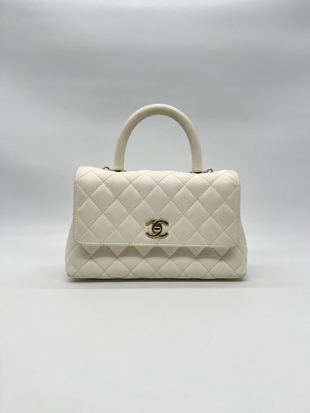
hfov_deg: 53.1
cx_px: 155
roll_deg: -0.1
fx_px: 310
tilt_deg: -5.7
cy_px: 206
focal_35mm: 26
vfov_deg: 67.3
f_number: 1.5
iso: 40
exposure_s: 1/234
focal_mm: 5.7
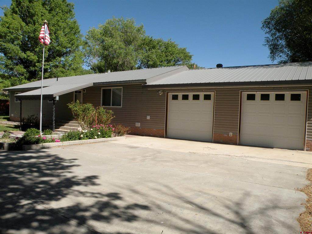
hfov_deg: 65.3
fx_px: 243
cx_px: 156
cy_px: 117
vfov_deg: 51.4
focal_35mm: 27
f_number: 6.3
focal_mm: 4.7
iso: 64
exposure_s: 1/273
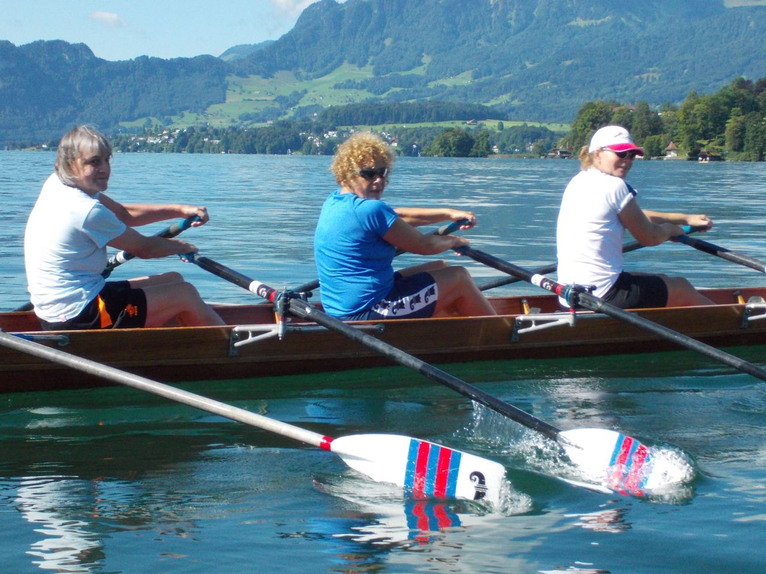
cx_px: 383
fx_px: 1925
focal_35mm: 87
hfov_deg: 22.5
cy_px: 287
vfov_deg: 17.0
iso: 250
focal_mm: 12.3
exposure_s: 1/500
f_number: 5.9
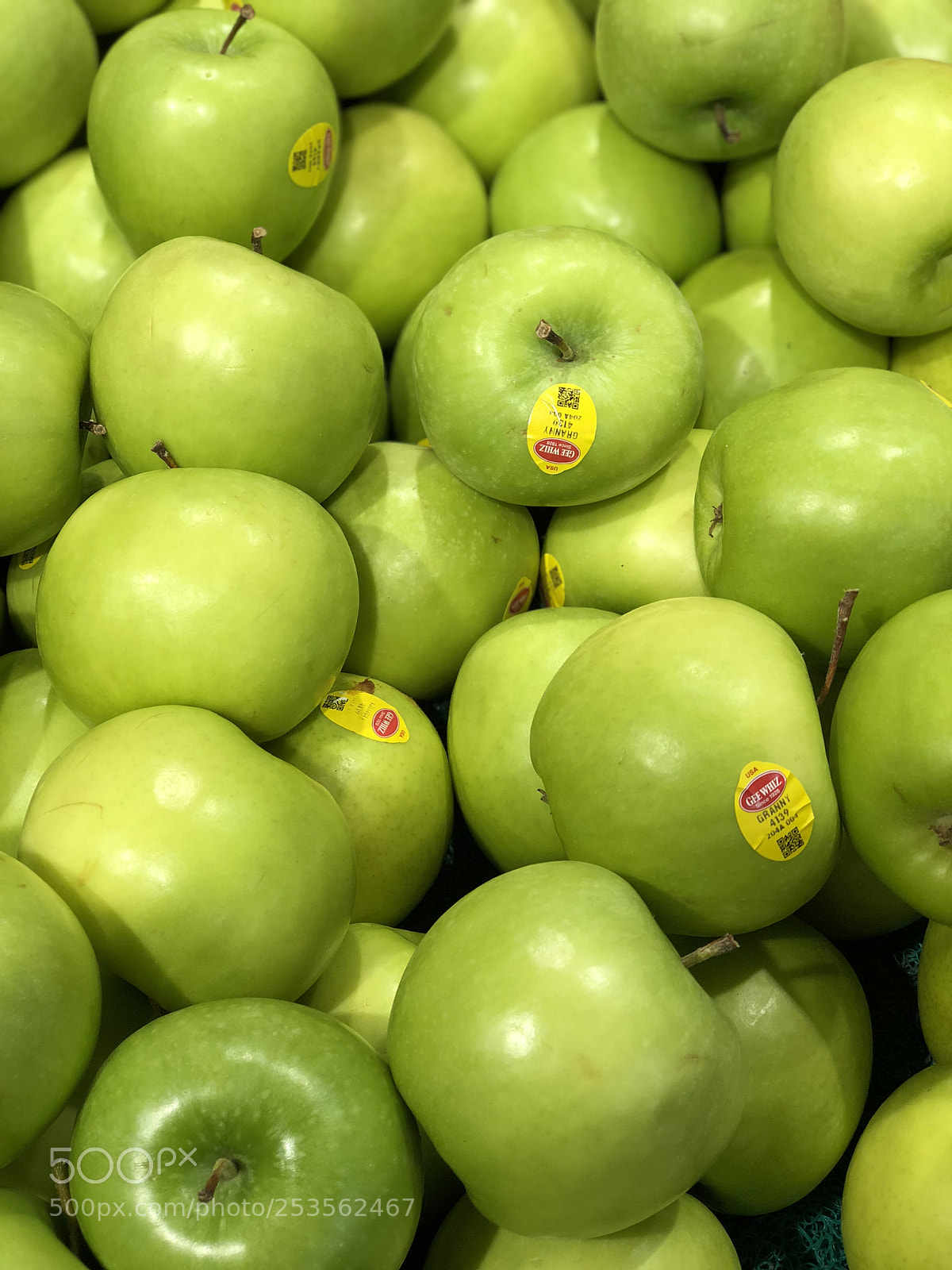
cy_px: 635
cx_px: 476
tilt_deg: -52.0
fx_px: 1907
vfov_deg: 36.8
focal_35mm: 52
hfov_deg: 28.0
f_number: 2.4
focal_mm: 6
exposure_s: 1/50
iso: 25
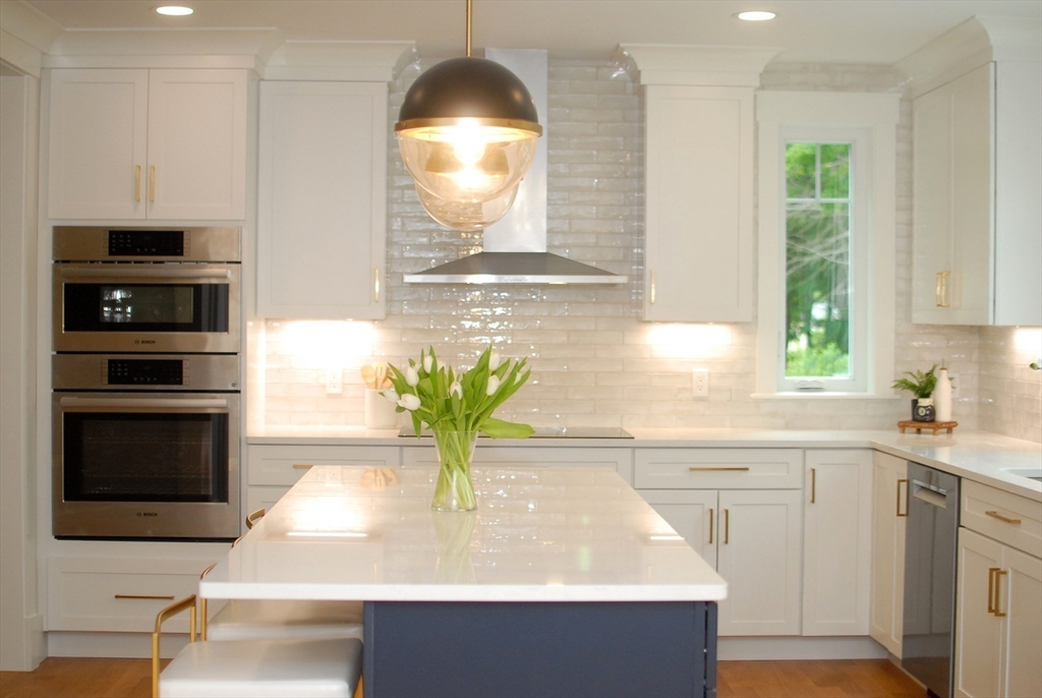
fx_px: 1522
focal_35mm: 52
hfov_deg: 37.8
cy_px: 349
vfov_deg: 25.8
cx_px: 521
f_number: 2.5
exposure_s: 1/250
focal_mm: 35
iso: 400
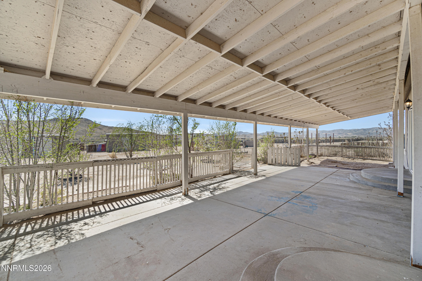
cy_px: 140
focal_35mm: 15
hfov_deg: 100.4
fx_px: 176
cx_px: 211
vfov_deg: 77.3
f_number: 8
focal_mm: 10
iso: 100
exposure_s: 1/25
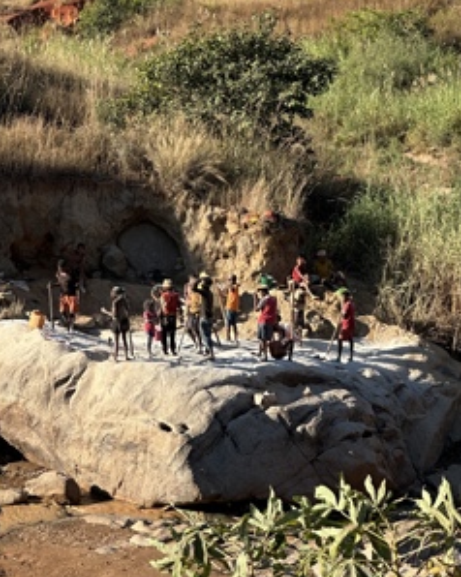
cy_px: 288
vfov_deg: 19.0
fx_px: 1724
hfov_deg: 15.2
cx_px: 219
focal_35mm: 101
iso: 32
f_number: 2.8
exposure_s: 1/469
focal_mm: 9
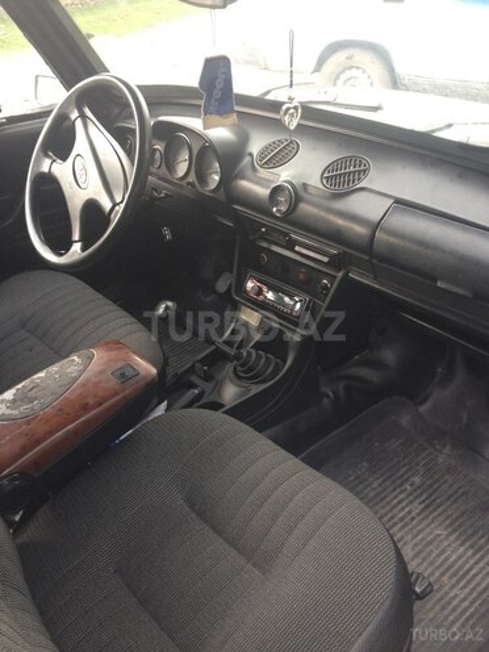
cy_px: 326
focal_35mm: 35
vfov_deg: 52.6
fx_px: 659
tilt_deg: -32.0
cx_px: 244
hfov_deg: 40.7
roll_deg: +2.1
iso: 50
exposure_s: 1/30
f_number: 2.4
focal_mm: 4.28
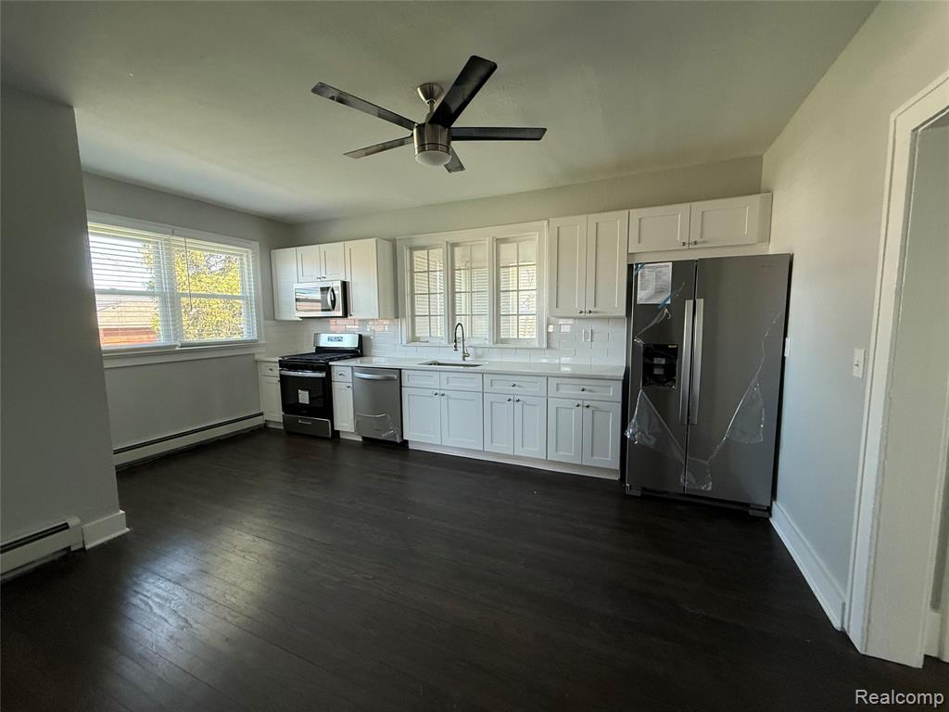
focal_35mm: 14
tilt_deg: -6.7
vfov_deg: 85.7
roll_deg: +0.1
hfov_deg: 102.1
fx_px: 384
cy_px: 356
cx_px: 474
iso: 320
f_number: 2.2
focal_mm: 2.22
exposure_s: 1/99
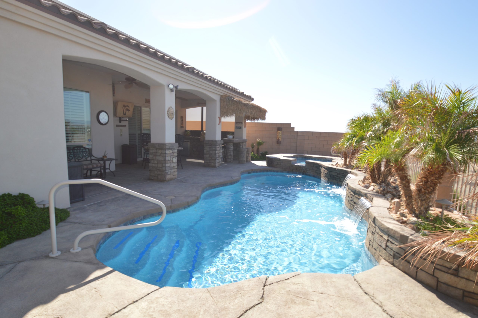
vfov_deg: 67.3
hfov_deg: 90.1
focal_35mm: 18
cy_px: 159
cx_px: 239
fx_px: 239
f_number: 7.1
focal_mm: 12
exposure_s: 1/200
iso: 100
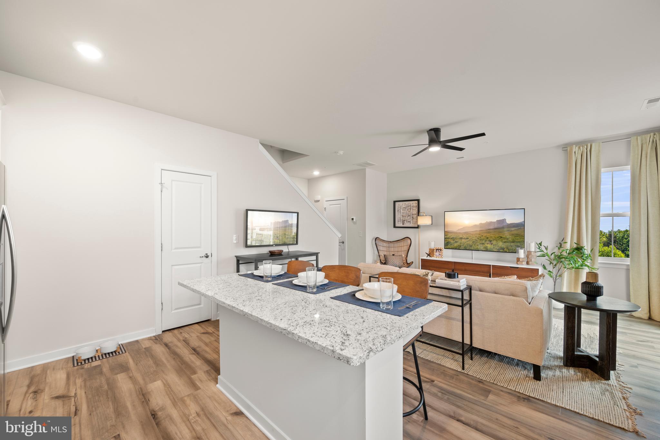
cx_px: 330
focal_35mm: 14
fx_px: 257
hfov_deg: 104.2
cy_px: 220
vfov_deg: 81.3
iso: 400
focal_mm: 14
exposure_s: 1/1.67
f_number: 8
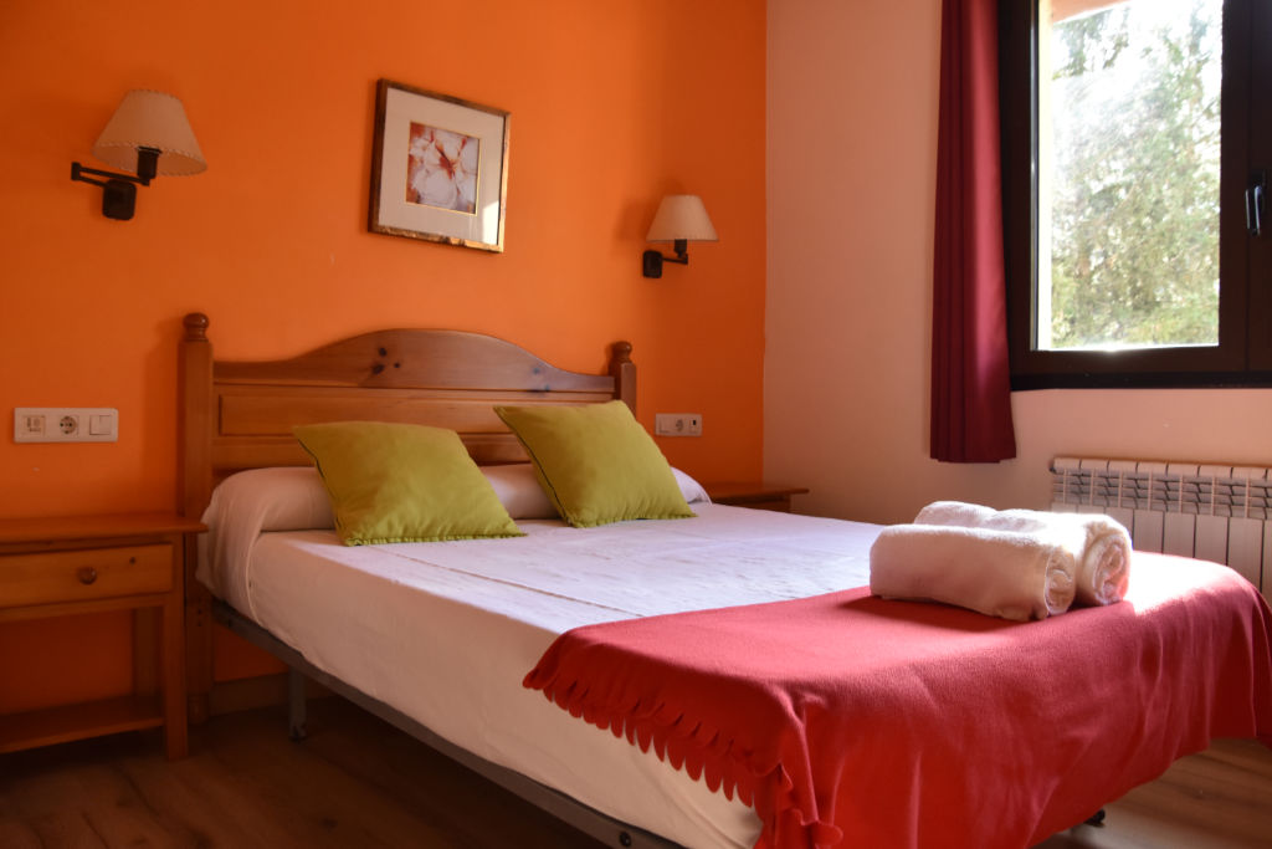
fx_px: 954
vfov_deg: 47.9
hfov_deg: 67.4
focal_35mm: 27
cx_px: 636
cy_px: 424
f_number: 5.6
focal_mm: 18
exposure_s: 1/125
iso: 800
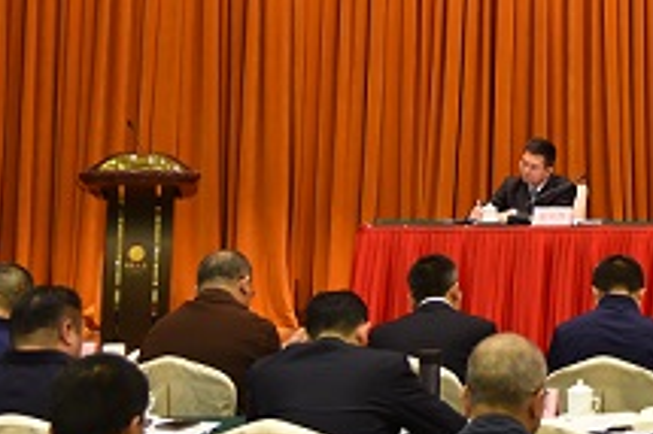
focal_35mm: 106
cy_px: 12
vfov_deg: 12.8
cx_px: 805
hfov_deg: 18.2
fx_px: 1921
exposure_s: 1/60
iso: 720
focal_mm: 38
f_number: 4
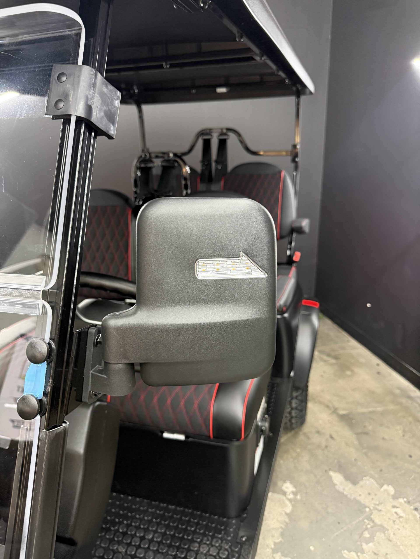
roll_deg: +0.0
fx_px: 388
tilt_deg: -18.5
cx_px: 210
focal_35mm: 24
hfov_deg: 56.8
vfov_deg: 71.6
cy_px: 280
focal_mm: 6.76
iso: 500
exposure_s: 1/60
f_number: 1.78
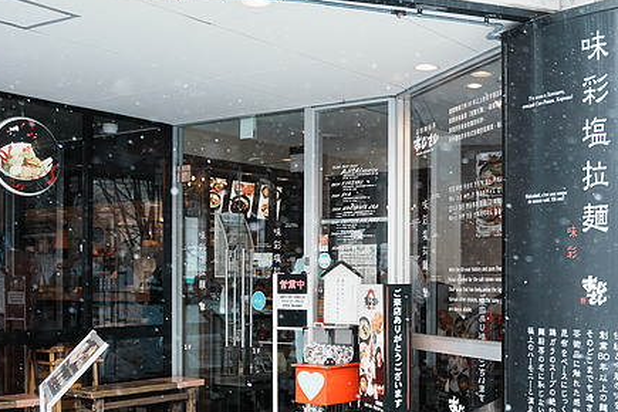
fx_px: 905
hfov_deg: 37.0
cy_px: 281
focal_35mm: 53
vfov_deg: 25.5
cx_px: 445
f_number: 2.8
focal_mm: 29.4
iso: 250
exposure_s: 1/320
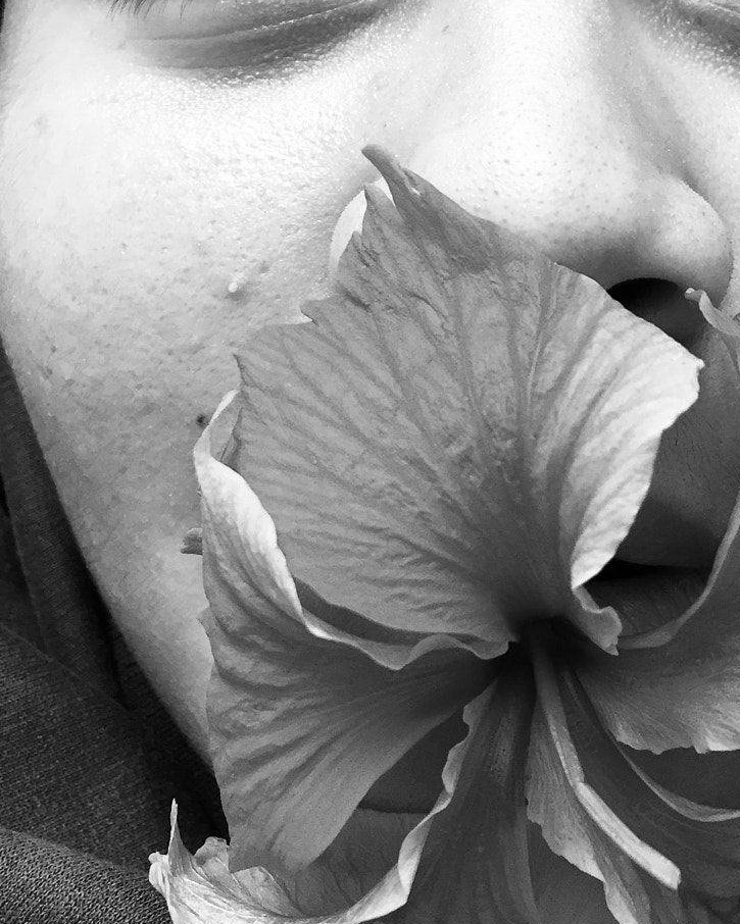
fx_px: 1369
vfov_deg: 36.9
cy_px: 300
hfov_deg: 29.8
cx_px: 547
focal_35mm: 50
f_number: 2.2
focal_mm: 4.15
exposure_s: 1/30
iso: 40
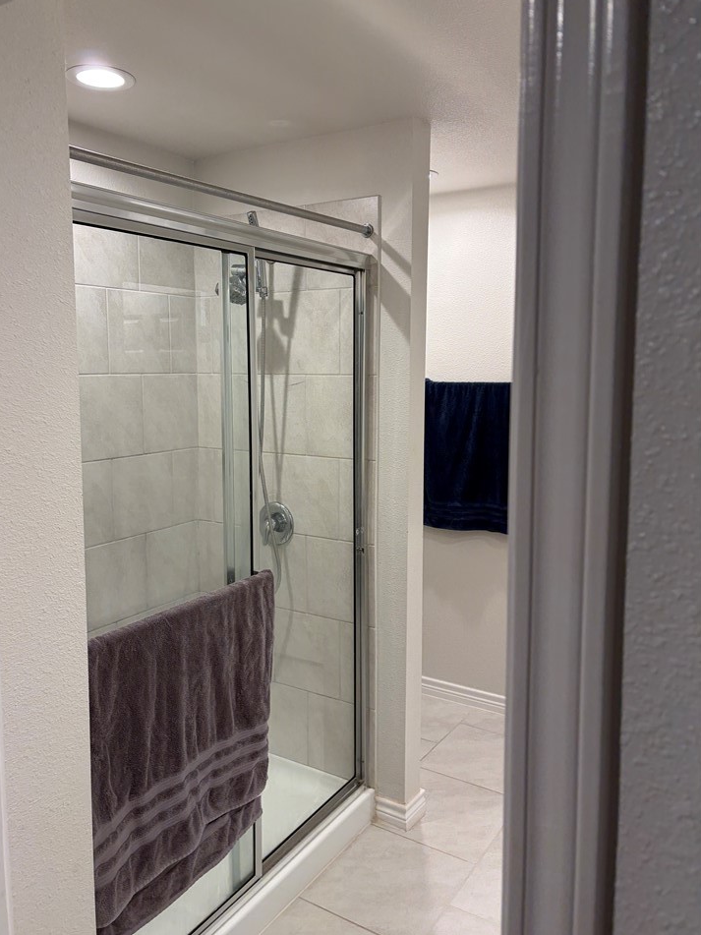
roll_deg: +1.5
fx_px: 756
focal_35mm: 28
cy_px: 448
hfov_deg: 49.7
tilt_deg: -5.8
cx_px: 327
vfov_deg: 63.4
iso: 64
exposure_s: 1/60
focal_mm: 5.96
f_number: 1.6
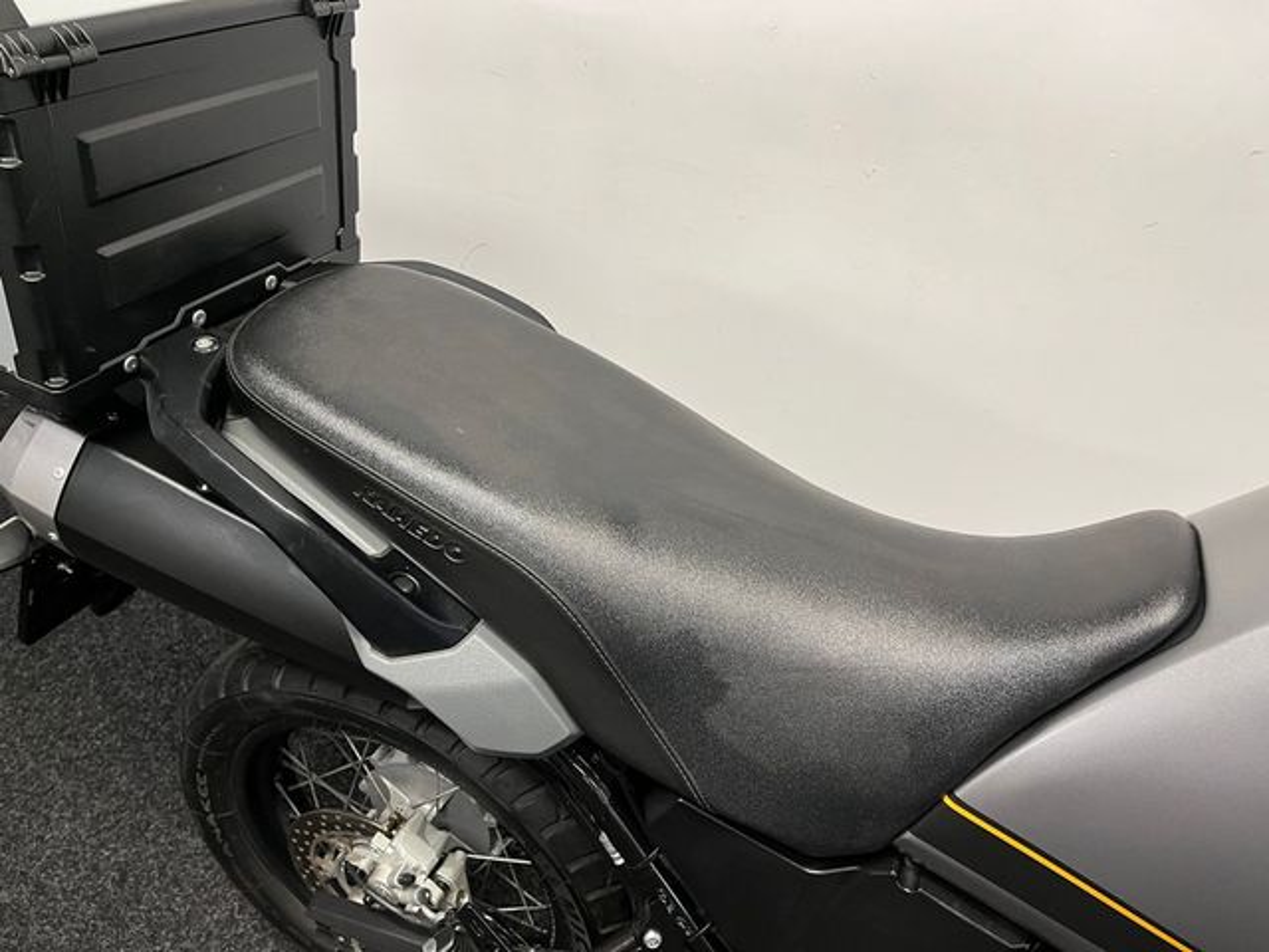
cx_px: 634
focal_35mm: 26
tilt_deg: -37.5
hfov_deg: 67.3
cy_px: 476
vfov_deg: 53.1
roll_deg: +0.1
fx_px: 953
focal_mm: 5.1
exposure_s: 1/50
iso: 100
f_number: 1.6
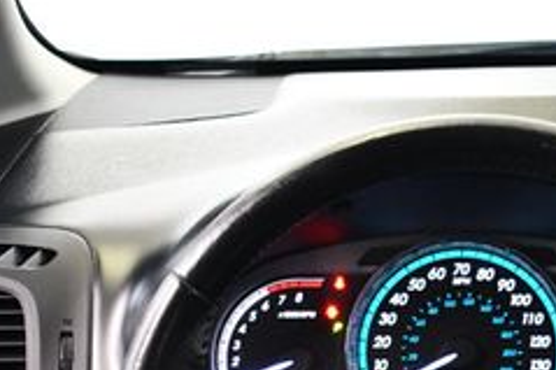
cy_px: 442
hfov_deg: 20.3
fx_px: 1528
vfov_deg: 13.4
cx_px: 477
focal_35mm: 99
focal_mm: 25
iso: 4500
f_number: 4
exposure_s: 1/60
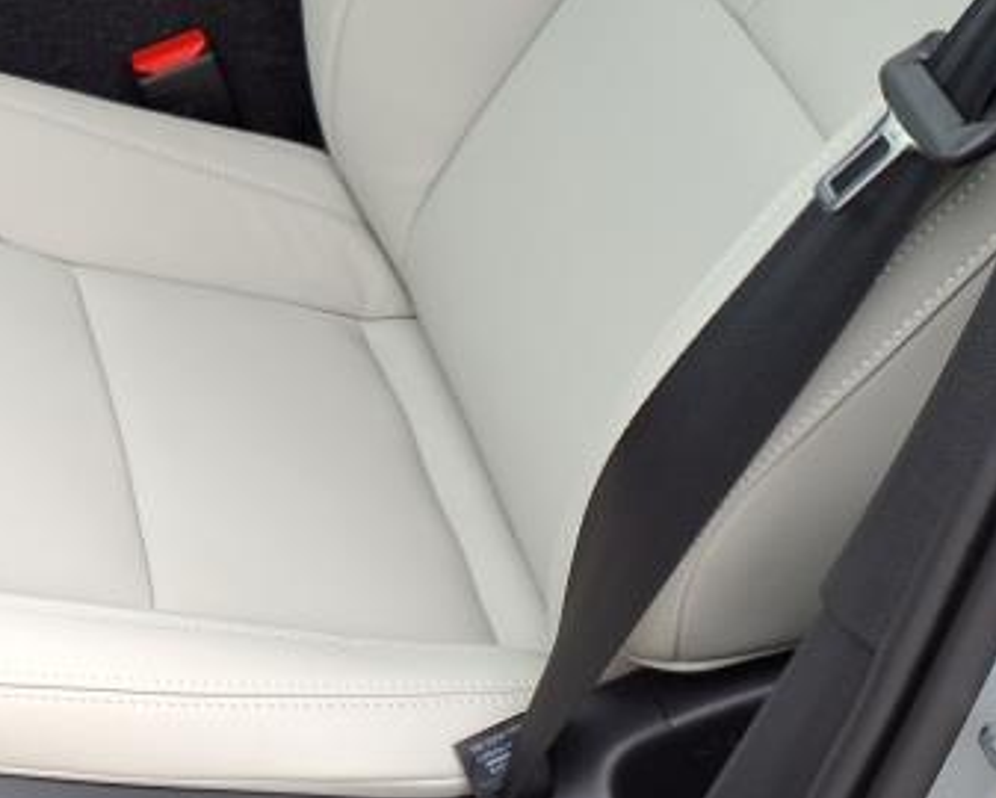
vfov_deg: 18.5
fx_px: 2360
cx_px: -198
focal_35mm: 80
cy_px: -53
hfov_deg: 22.0
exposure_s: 1/156
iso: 40
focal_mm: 3.58
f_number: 1.9
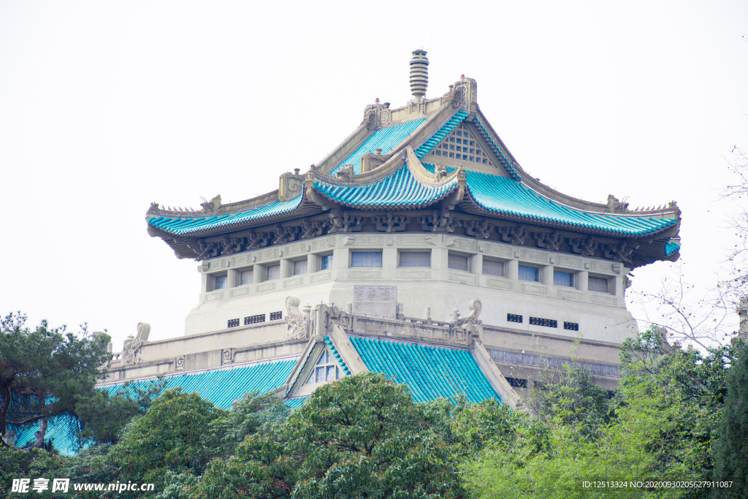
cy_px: 250
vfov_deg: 11.4
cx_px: 374
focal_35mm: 120
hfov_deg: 17.1
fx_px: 2494
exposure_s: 1/250
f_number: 5.3
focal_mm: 80
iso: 100
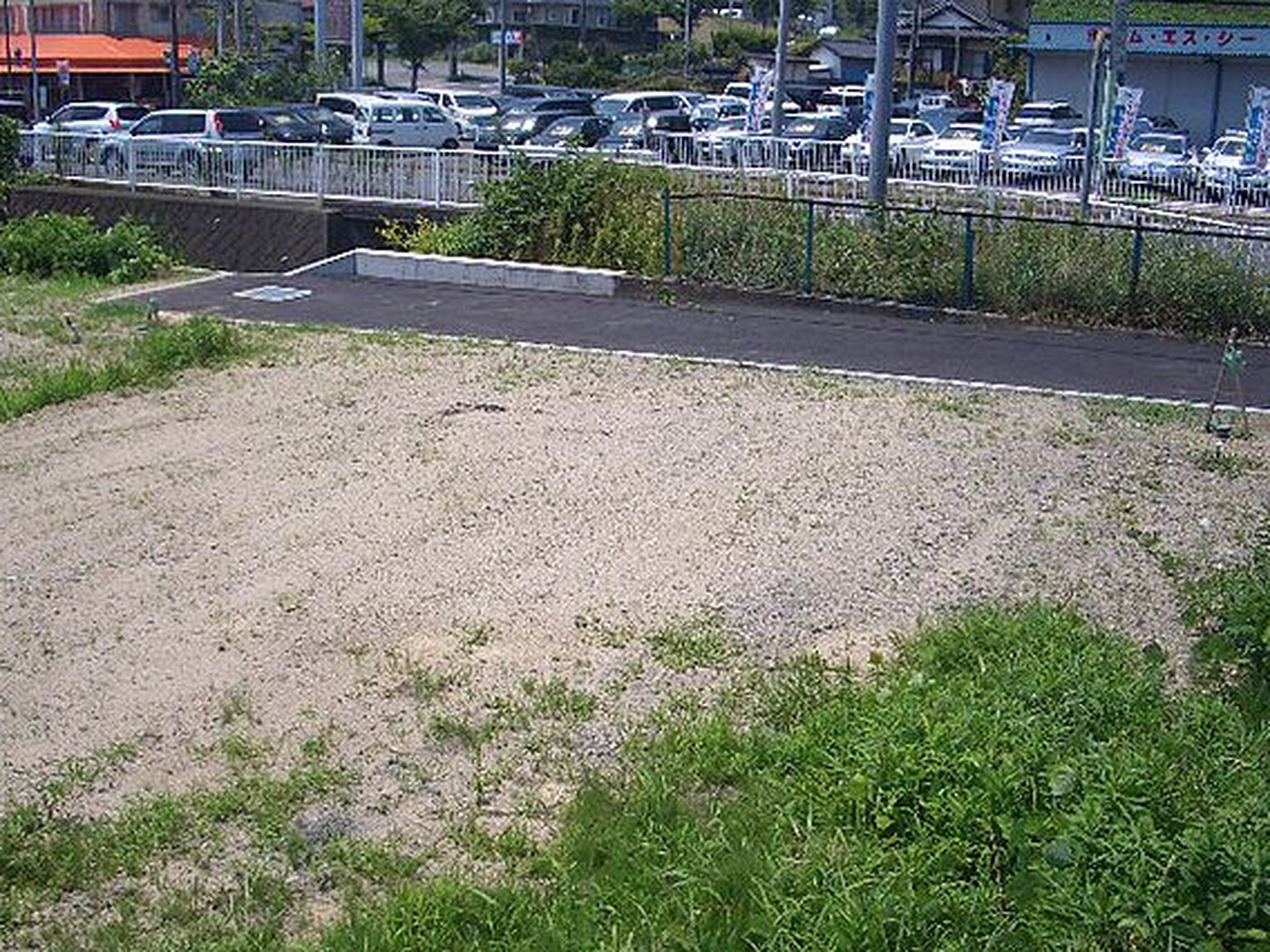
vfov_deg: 38.7
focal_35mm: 37
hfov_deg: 50.1
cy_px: 451
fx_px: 1357
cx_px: 606
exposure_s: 1/500
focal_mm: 5.8
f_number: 4.3
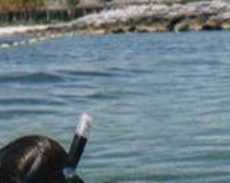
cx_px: 330
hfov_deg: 10.1
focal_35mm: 186
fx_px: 1264
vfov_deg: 8.3
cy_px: 153
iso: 200
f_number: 8
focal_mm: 35
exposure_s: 1/200
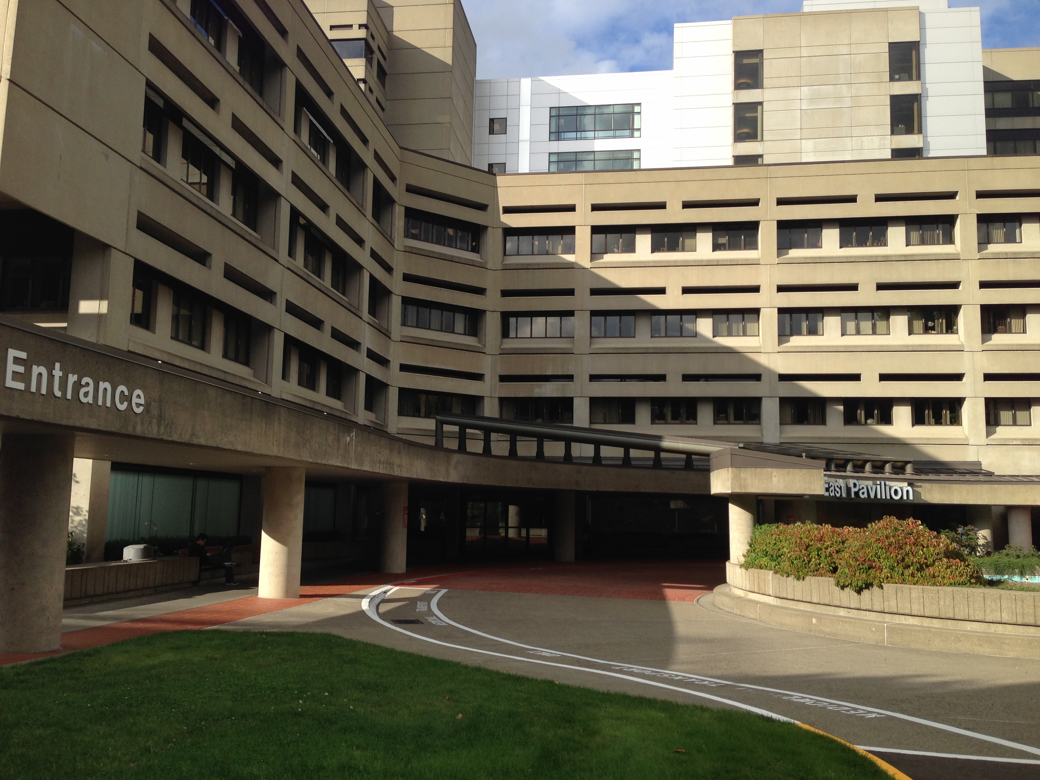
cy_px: 390
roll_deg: +1.4
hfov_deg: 55.4
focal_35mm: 33
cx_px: 520
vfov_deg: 42.9
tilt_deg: +8.0
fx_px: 991
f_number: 2.4
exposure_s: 1/968
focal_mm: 4.12
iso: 50
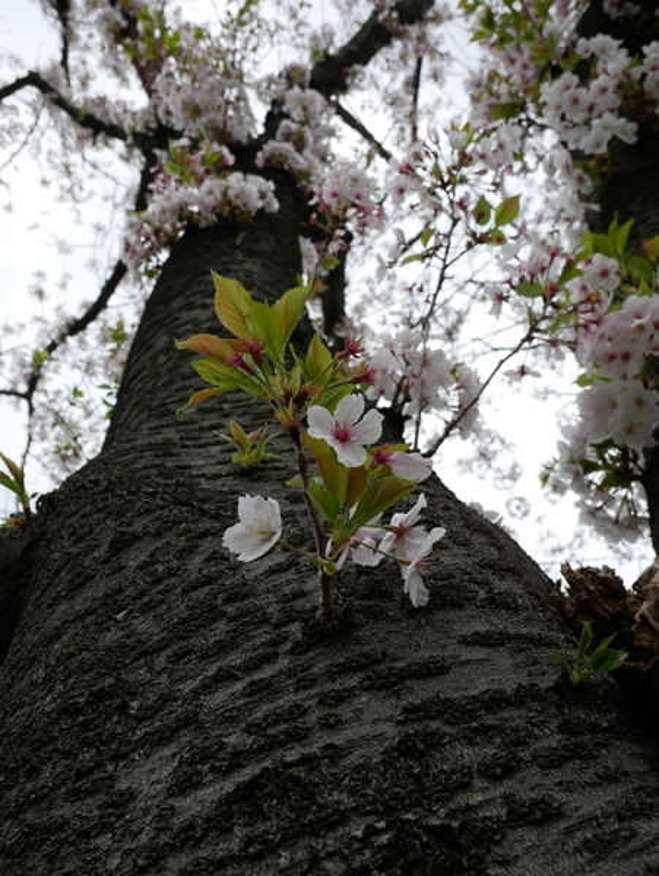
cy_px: 438
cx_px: 330
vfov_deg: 53.9
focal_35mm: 34
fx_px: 862
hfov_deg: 41.8
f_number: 7.1
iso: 200
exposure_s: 1/400
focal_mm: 17
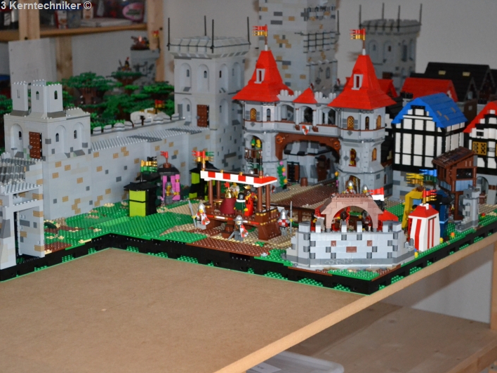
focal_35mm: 75
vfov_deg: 19.6
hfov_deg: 26.0
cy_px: 186
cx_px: 237
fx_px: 1077
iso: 3200
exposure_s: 1/60
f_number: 5.3
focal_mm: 46
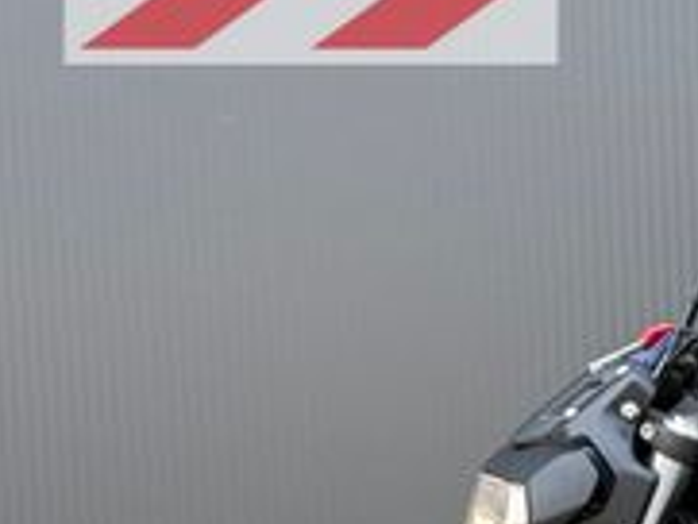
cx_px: 1230
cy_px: 732
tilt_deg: -4.1
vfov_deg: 8.6
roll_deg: +1.1
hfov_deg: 10.9
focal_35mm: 170
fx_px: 3430
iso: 100
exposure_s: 1/292
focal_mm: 6.76
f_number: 1.78
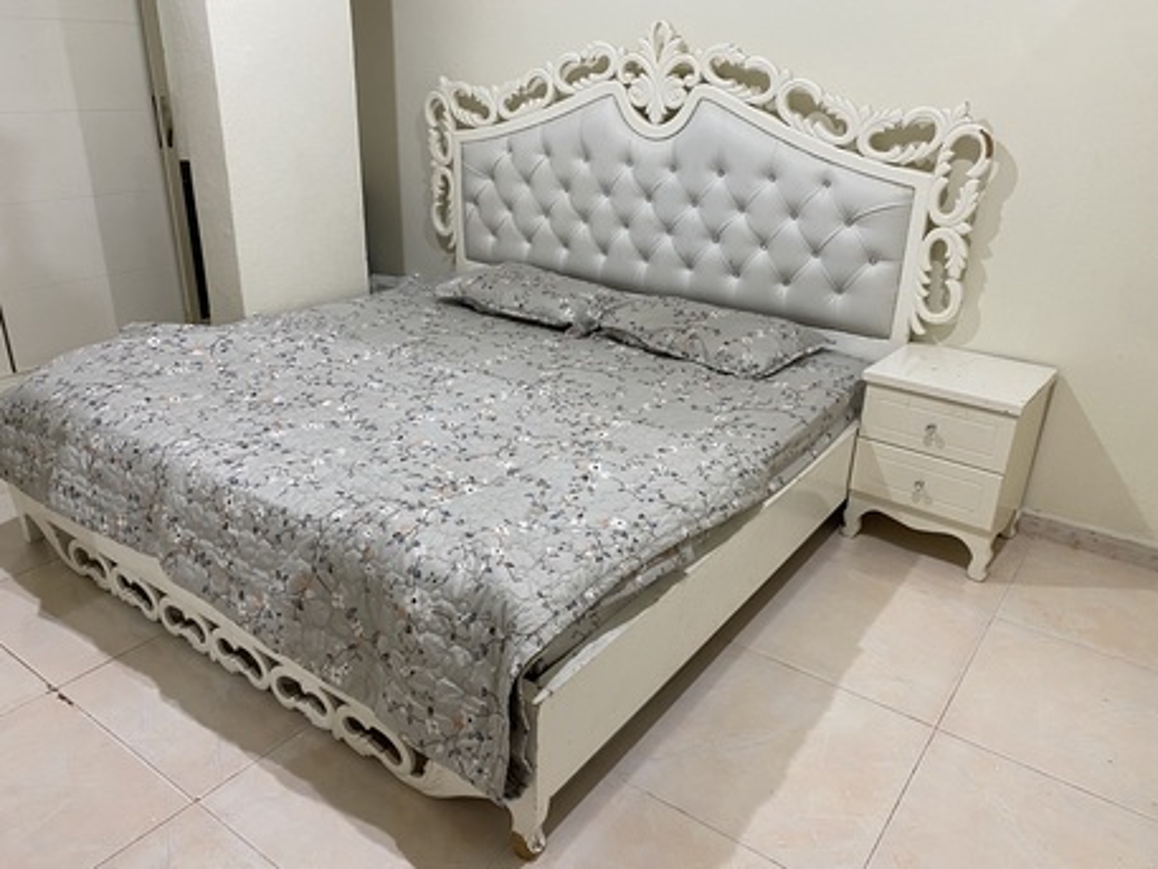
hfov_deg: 67.3
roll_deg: -2.0
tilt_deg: -22.3
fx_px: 870
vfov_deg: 53.1
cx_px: 579
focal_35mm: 26
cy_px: 434
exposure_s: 1/60
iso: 80
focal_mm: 4.25
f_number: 1.8
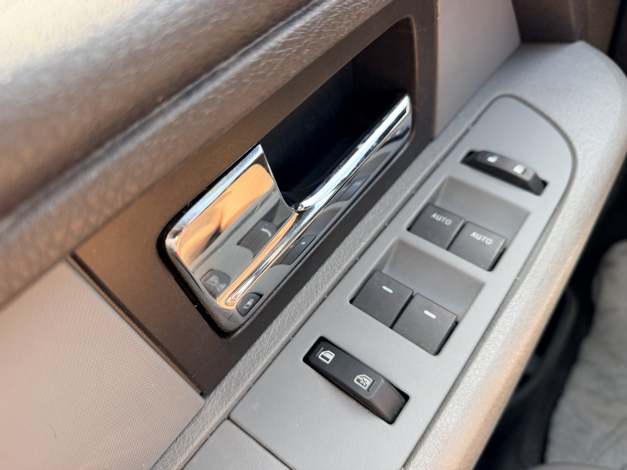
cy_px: 235
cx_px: 314
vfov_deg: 56.8
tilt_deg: -49.0
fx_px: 435
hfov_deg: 71.6
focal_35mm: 24
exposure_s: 1/169
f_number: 1.78
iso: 200
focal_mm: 6.76
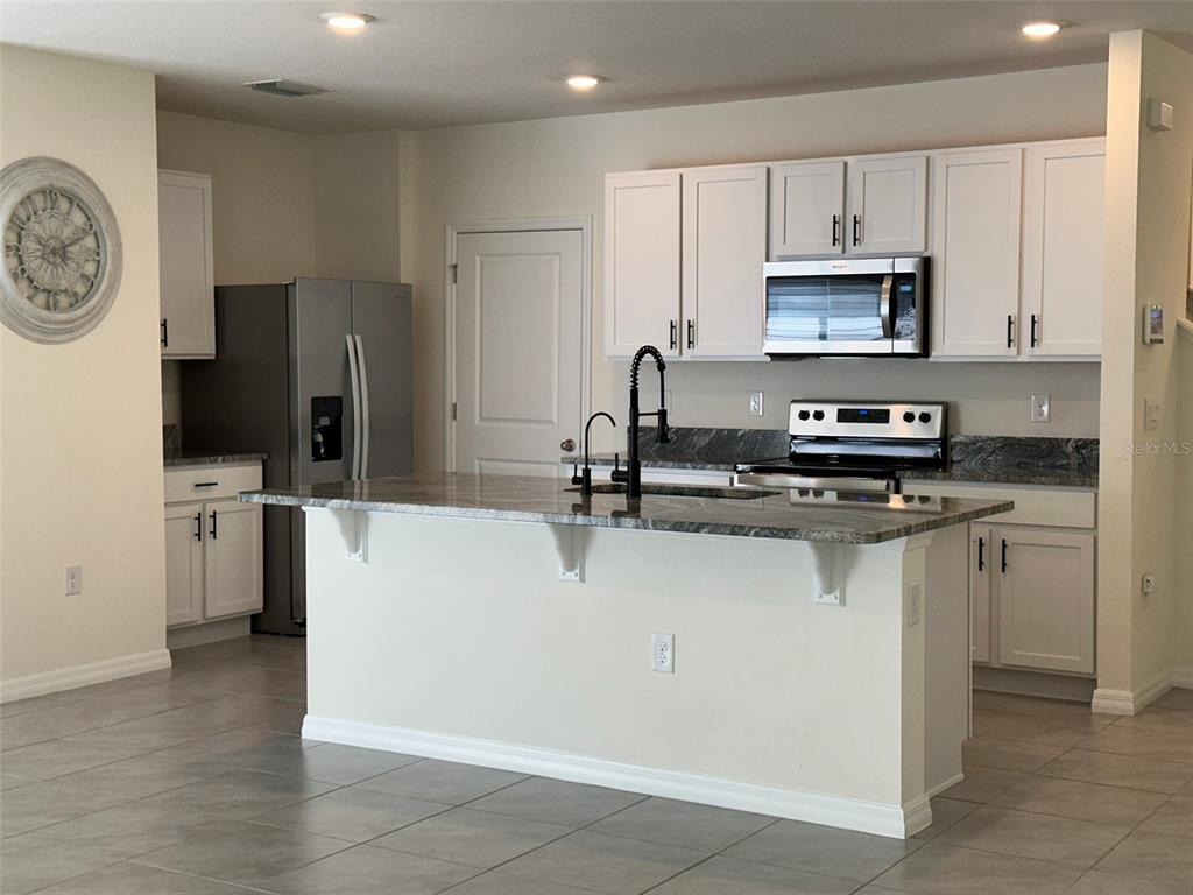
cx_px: 596
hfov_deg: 39.7
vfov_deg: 30.3
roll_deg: -0.2
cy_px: 448
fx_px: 1654
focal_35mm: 48
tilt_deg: -2.0
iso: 64
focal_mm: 6.86
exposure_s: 1/120
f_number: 1.78
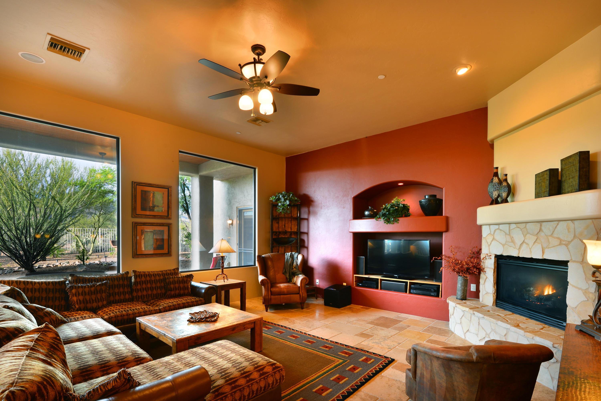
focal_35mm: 16
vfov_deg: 73.8
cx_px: 300
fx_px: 267
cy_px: 200
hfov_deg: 96.7
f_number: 11
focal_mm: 16
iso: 100
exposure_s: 1/1.6
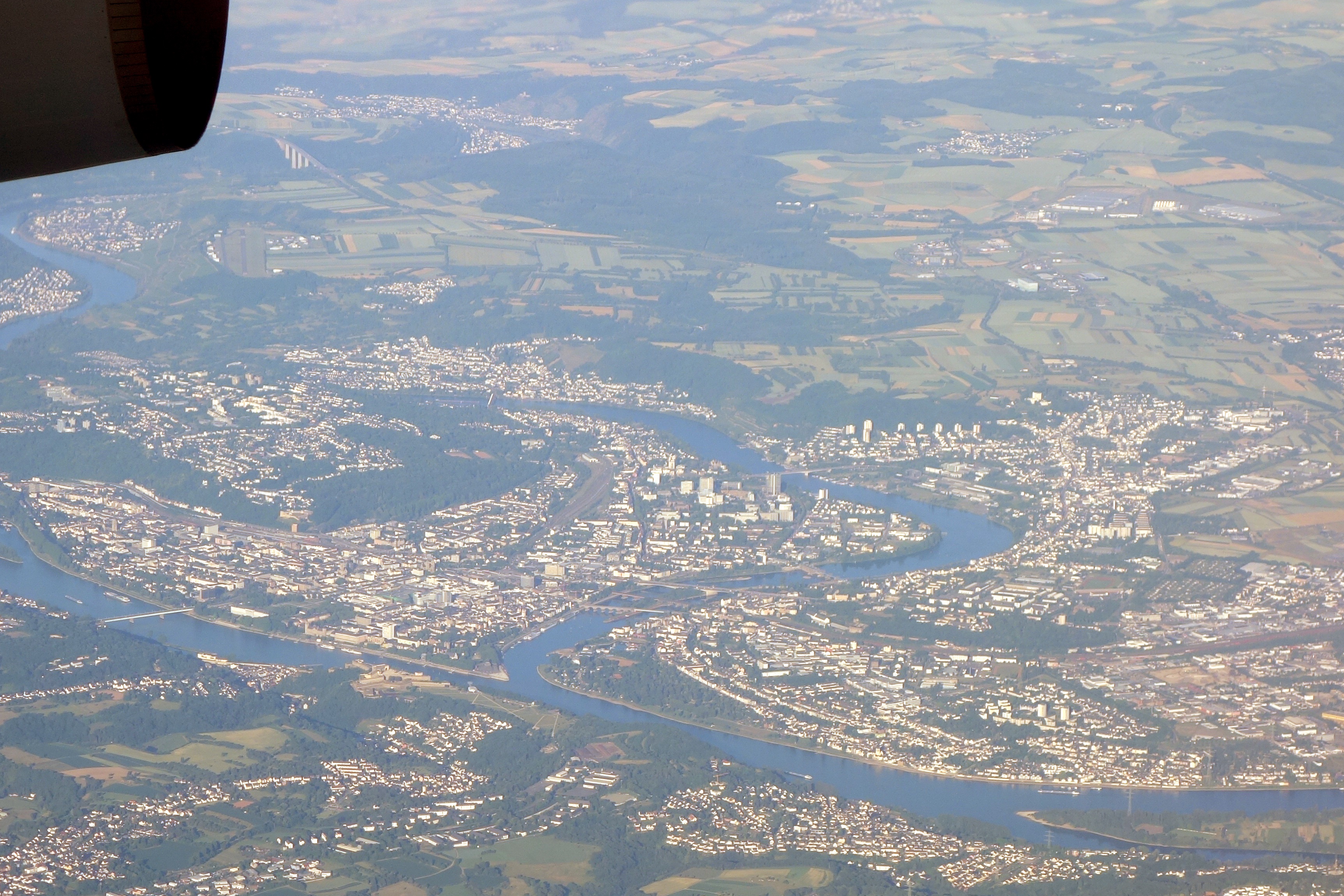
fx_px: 5861
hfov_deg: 13.1
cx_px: 536
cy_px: 707
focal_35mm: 157
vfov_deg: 8.7
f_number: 5.6
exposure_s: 1/640
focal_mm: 36.84
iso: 125
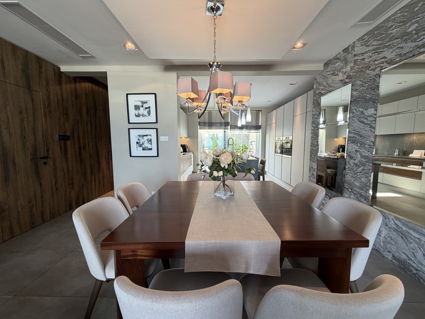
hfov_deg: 102.1
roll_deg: +0.1
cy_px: 160
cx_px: 212
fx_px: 172
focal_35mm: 14
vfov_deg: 85.7
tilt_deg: -5.9
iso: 200
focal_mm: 2.22
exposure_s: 1/100
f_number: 2.2
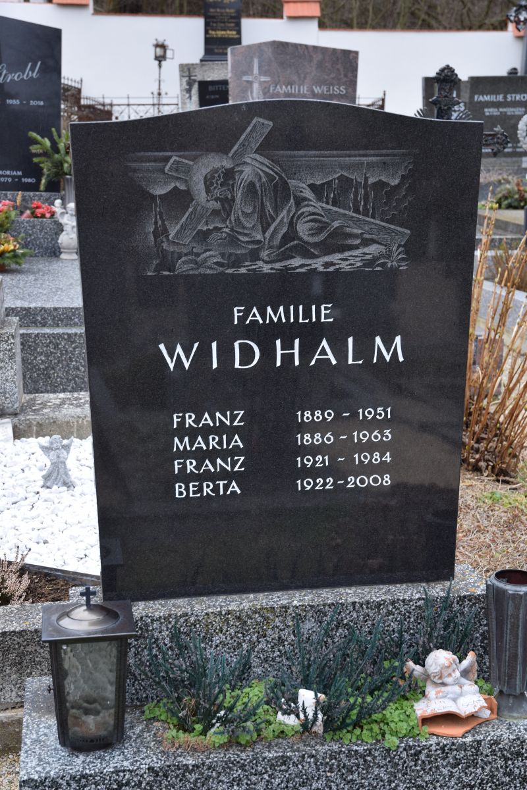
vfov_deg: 37.9
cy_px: 395
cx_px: 264
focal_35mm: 52
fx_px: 1153
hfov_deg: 25.8
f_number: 5.6
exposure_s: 1/125
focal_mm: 35
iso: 400
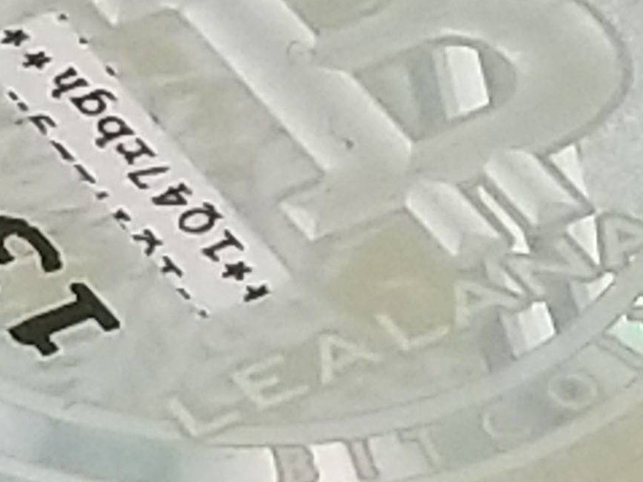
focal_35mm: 87
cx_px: 225
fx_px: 1616
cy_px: 231
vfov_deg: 17.0
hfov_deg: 22.4
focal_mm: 4.25
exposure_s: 1/60
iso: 64
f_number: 1.7
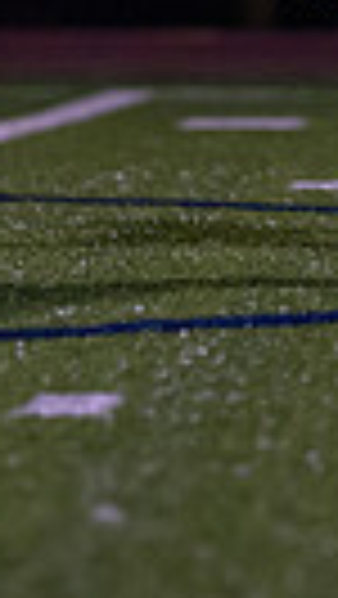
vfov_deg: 1.9
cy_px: -376
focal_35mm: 1109
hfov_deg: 1.1
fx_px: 17636
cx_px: 64
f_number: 2.8
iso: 2500
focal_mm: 158
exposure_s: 1/1000
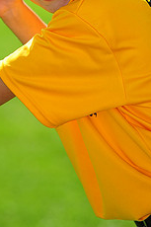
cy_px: -54
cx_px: 52
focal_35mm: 504
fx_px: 3176
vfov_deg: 4.1
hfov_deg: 2.7
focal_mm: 200
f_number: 4.5
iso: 200
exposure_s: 1/800
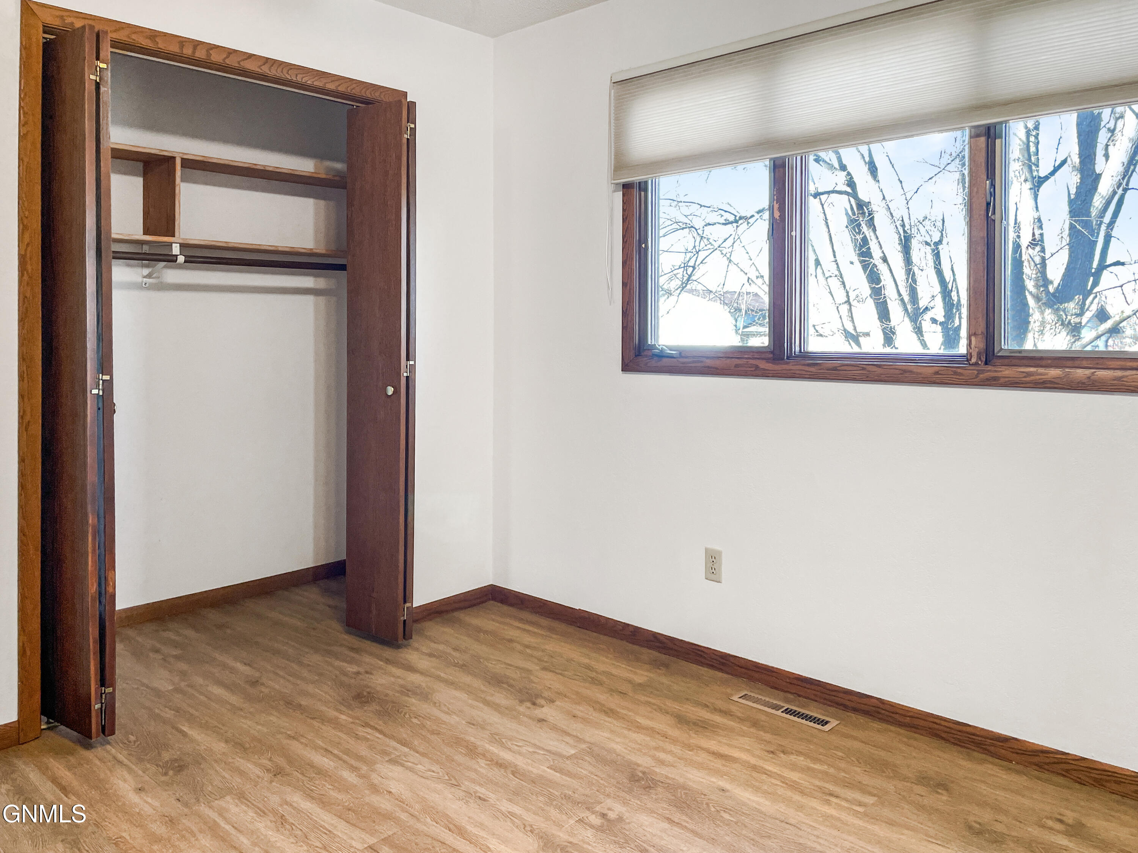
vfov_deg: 53.1
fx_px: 855
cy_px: 426
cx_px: 569
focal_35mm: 26
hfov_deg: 67.3
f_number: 1.6
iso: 100
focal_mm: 4.2
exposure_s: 1/120
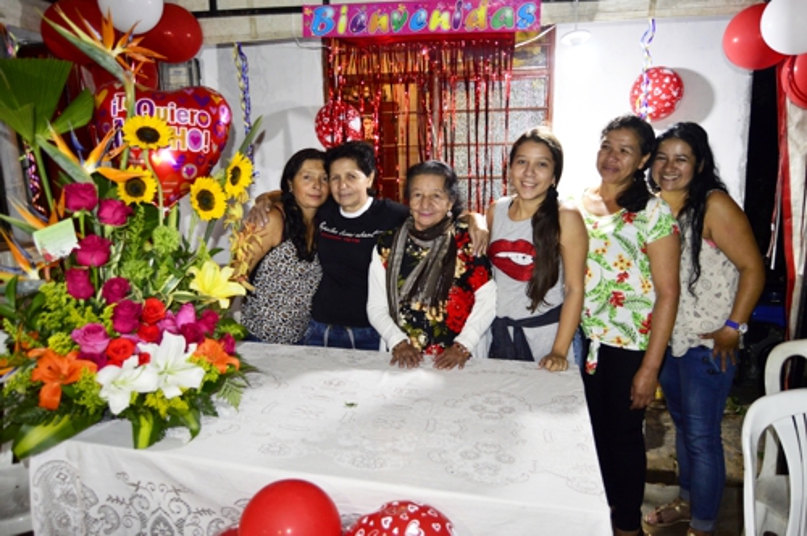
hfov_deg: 67.4
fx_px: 604
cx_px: 404
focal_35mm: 27
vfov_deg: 47.8
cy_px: 268
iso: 1600
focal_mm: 18
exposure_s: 1/30
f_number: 3.5
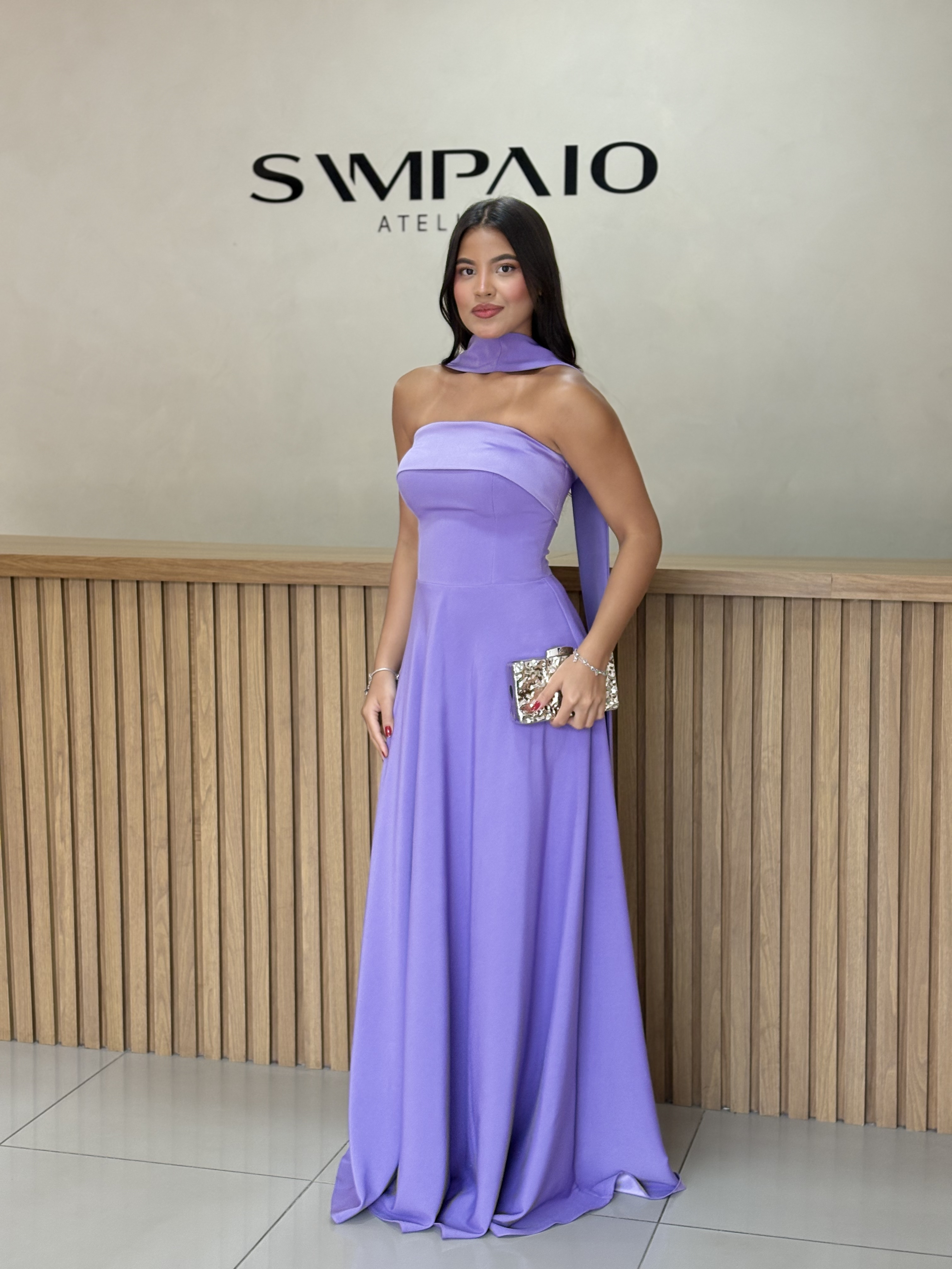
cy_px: 634
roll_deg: -0.2
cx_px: 476
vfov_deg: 36.8
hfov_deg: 28.0
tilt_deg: -6.1
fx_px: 1907
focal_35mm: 52
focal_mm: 5.96
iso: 80
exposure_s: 1/102
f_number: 1.6
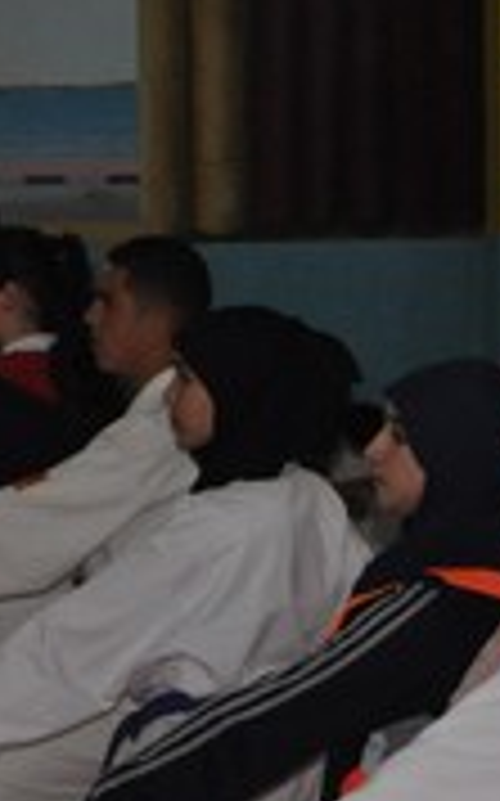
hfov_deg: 5.6
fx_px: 5045
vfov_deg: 9.1
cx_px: -153
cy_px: 470
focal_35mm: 231
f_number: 5
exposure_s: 1/60
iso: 800
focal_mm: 42
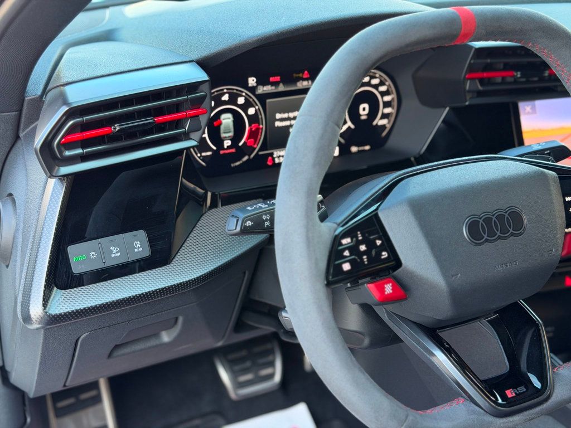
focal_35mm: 48
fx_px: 792
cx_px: 286
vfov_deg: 30.3
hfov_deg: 39.7
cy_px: 214
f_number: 1.78
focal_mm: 6.76
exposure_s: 1/120
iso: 160
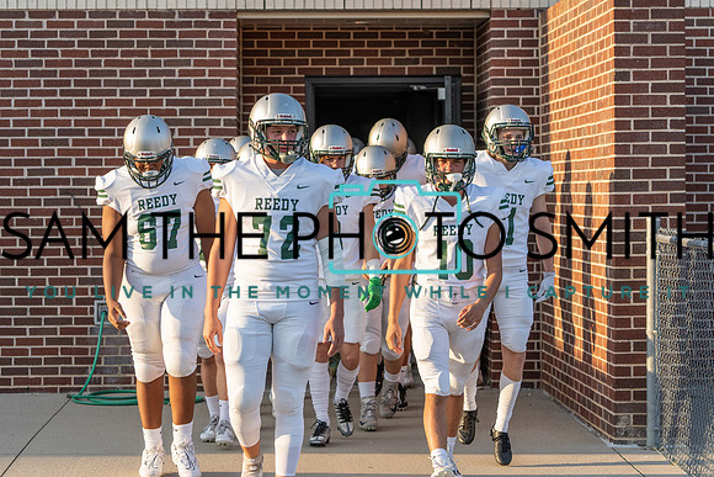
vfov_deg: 13.0
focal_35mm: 105
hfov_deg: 19.4
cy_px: 238
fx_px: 2085
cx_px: 362
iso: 640
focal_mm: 100
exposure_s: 1/1000
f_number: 4.5
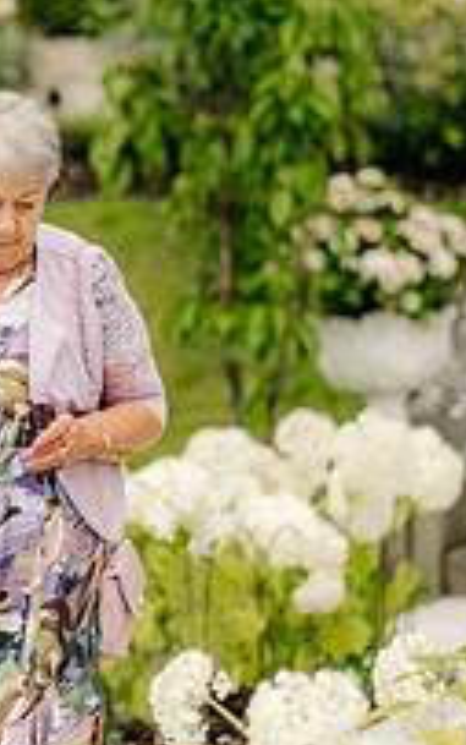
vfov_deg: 10.9
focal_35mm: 192
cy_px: 323
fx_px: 3899
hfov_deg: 6.8
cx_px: 7
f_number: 2
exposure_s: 1/1600
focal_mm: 85
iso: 100
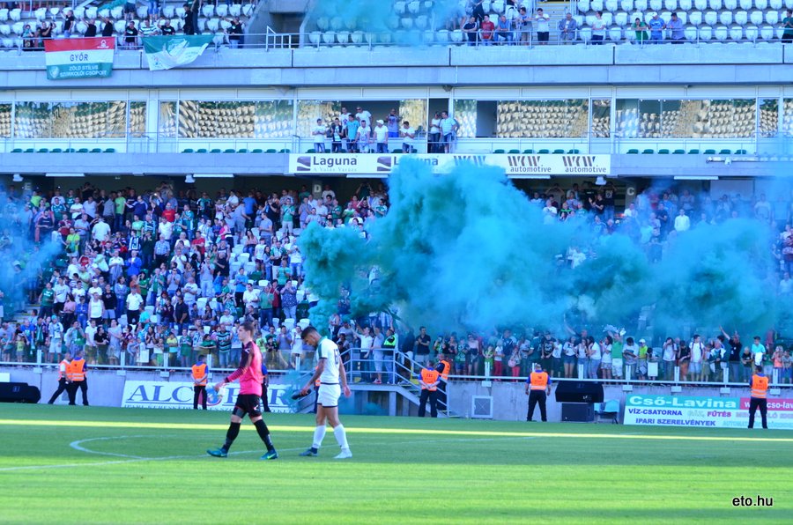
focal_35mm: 120
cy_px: 262
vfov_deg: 11.4
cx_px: 396
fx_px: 2638
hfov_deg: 17.1
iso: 800
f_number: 6.3
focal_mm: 80
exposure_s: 1/160
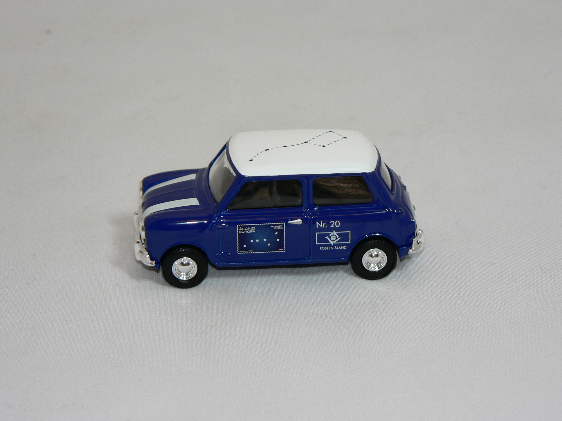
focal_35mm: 119
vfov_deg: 12.5
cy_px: 210
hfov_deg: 16.6
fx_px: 1932
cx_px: 281
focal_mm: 19.9
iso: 80
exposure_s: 1/60
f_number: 3.2
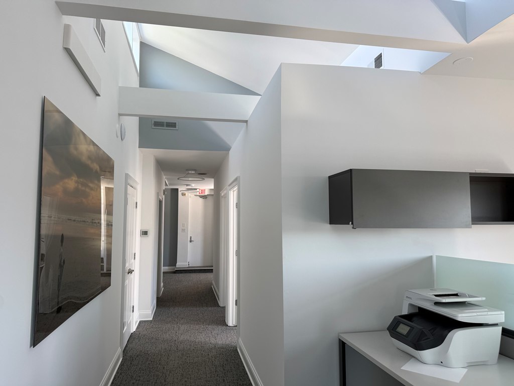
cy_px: 193
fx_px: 356
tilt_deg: +5.7
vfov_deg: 56.8
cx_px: 257
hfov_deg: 71.6
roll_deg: +0.3
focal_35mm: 24
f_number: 1.78
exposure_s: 1/152
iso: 64
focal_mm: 6.76
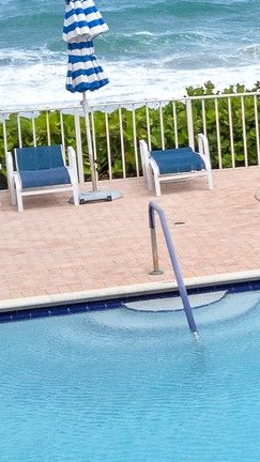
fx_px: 1569
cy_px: 101
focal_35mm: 128
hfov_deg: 7.6
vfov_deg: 16.7
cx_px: 912
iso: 100
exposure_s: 1/500
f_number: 2.8
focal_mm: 8.38
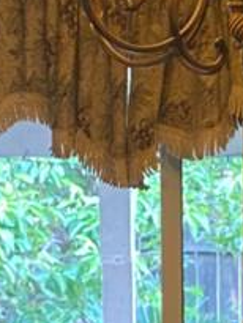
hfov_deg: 7.8
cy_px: 518
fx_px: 1777
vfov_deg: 10.0
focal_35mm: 190
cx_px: 258
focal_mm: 4.25
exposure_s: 1/60
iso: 250
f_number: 1.8
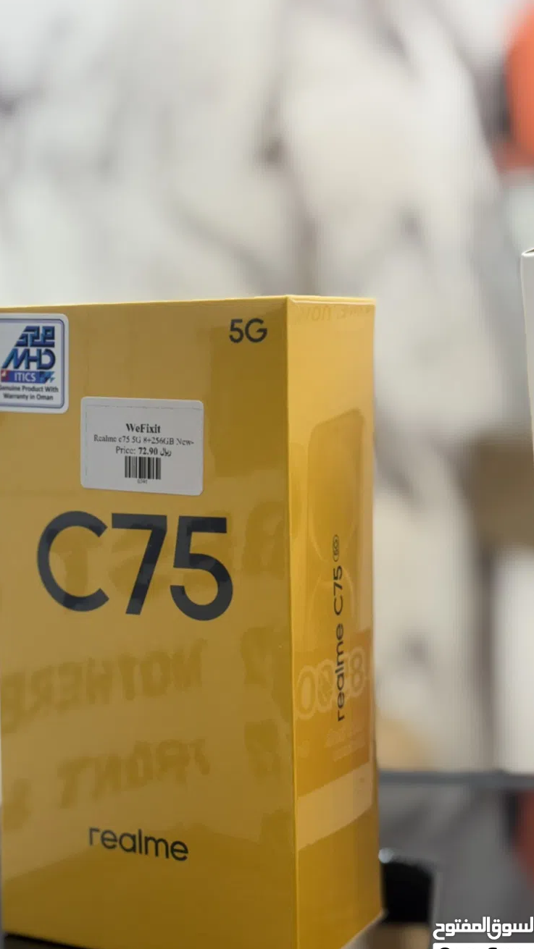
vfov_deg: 35.4
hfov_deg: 20.3
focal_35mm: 59
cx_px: 185
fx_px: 1486
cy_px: 492
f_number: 1.6
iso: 40
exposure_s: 1/136
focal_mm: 5.96
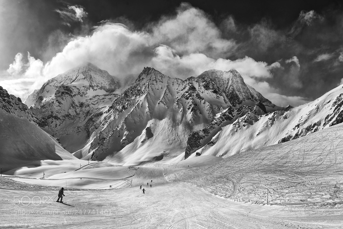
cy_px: 114
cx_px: 172
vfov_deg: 37.8
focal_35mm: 35
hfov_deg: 54.4
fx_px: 333
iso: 100
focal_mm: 35
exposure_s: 1/1000
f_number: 7.1
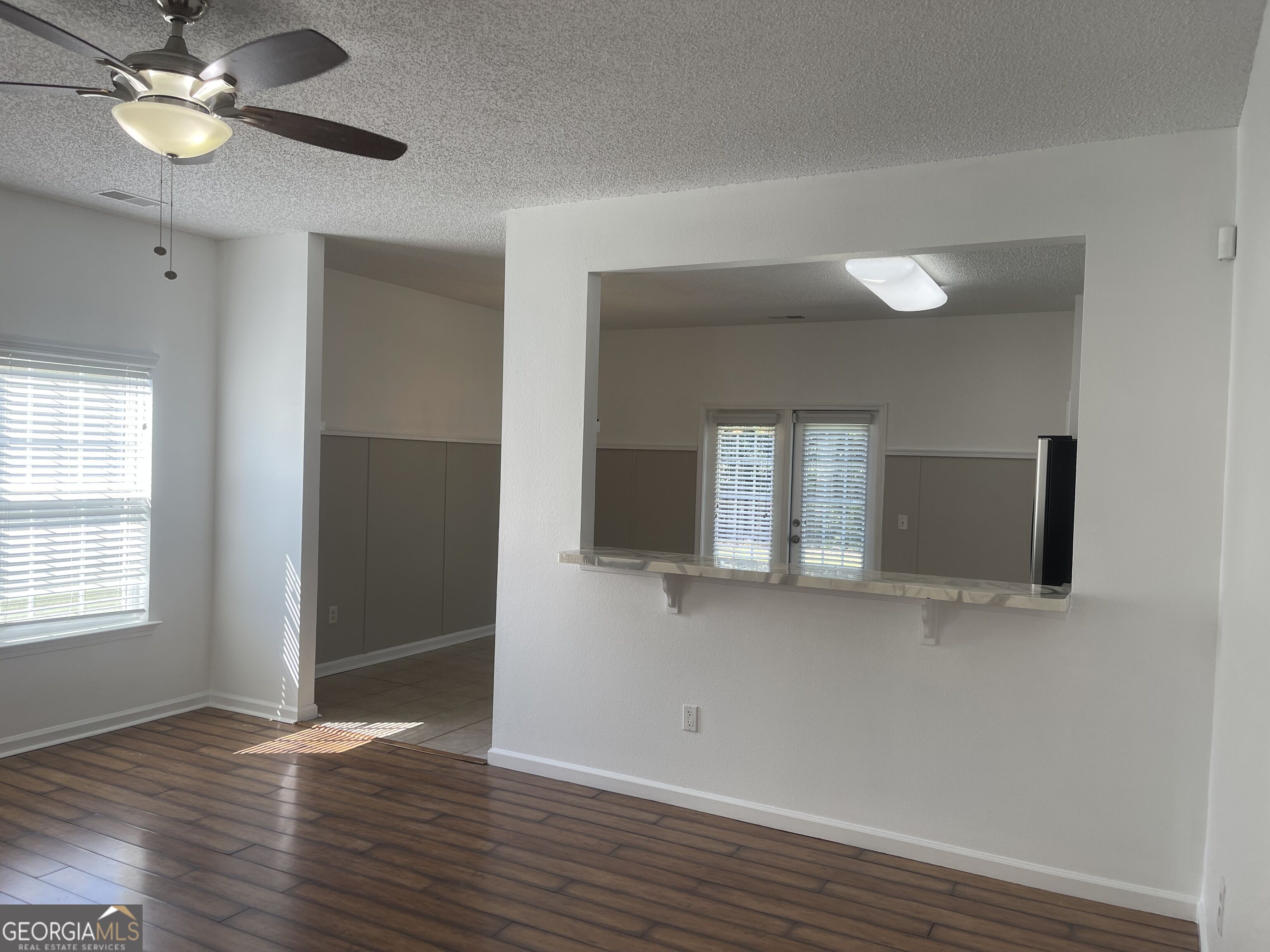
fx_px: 917
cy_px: 476
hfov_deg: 69.4
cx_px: 635
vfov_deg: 54.9
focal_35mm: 25
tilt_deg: -1.5
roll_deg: -1.9
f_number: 1.6
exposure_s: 1/133
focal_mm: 5.1
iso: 32
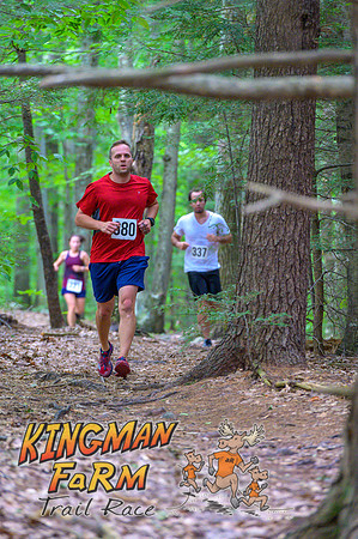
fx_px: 2990
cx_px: 179
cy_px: 270
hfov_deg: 6.9
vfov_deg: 10.3
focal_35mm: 200
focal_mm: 200
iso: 8000
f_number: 4
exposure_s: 1/160
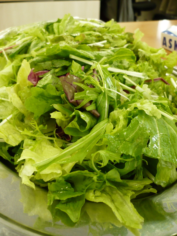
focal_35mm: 35
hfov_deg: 40.7
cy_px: 118
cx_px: 88
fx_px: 239
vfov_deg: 52.6
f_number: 2.8
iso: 200
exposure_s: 1/30
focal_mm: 5.8
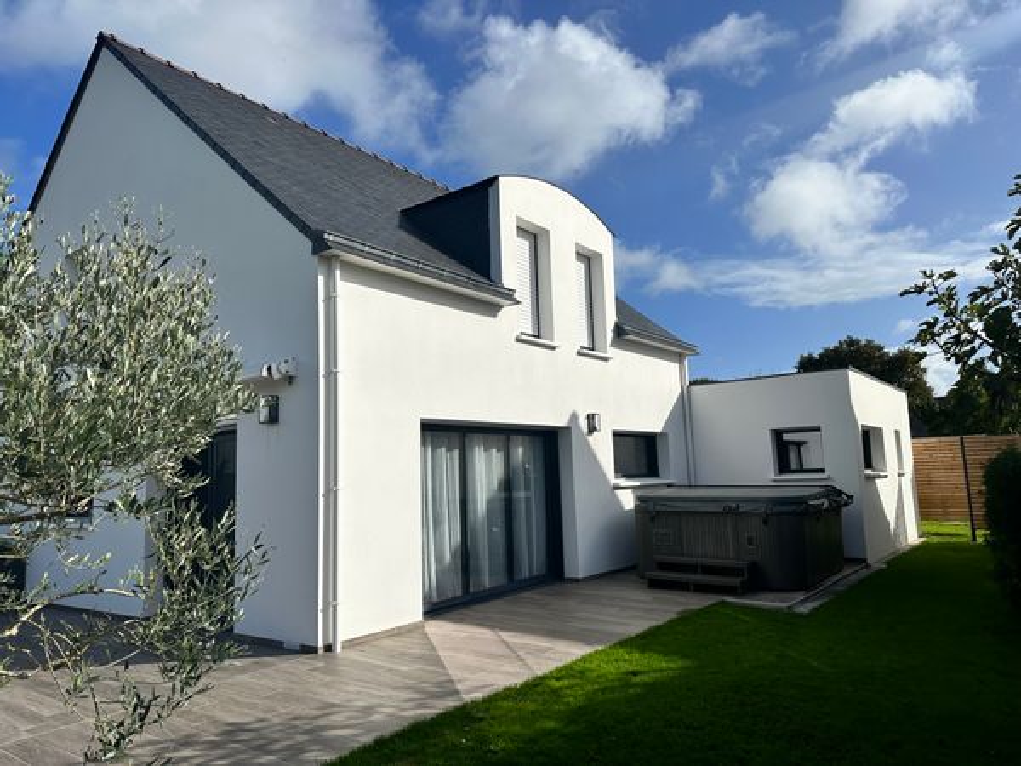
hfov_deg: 71.6
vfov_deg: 56.8
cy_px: 383
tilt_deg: +7.1
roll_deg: +1.8
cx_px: 510
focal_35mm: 24
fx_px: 708
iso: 80
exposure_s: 1/9709
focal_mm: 6.86
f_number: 1.78
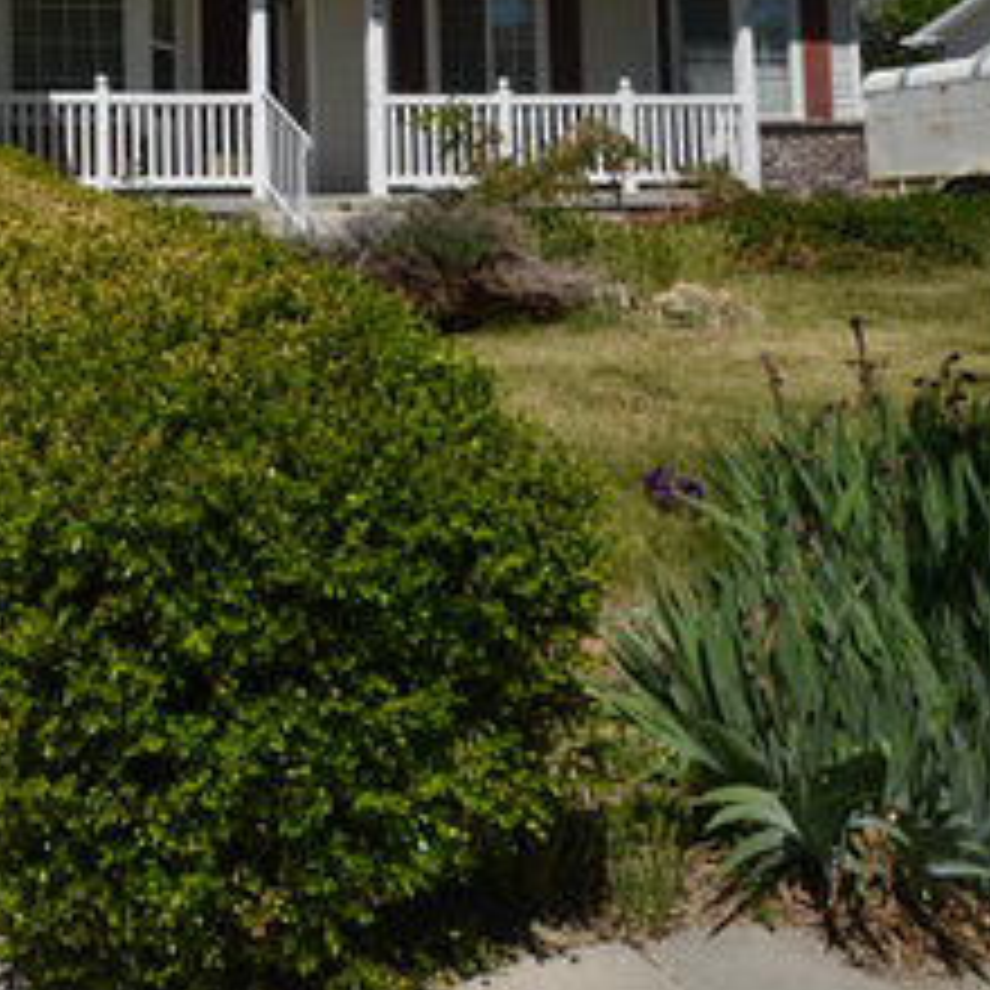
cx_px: 40
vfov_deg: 41.1
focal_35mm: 37
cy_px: 81
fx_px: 1197
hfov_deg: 40.4
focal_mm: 10
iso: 100
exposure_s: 1/200
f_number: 7.1
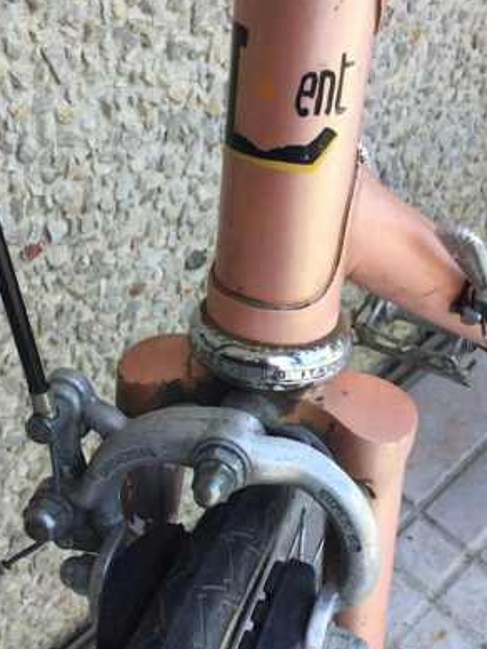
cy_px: 339
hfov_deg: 28.6
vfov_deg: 37.5
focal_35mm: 51
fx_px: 956
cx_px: 220
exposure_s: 1/100
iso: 32
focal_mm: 3.3
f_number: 2.4
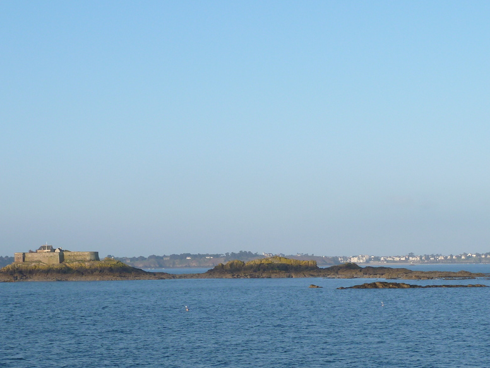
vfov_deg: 21.4
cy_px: 277
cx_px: 216
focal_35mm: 68
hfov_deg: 28.5
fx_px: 963
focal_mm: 7.3
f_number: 4
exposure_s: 1/320
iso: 80
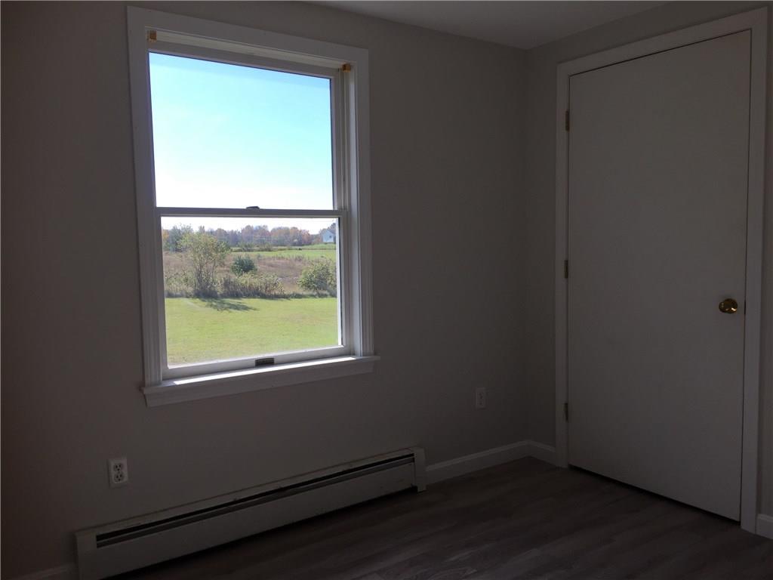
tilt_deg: -4.7
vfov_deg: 48.2
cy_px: 290
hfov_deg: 61.7
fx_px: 648
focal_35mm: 29
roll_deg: +0.5
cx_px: 386
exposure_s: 1/775
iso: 32
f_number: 2.2
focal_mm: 4.15
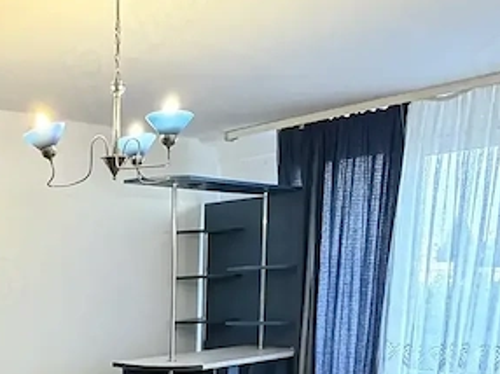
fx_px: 707
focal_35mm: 49
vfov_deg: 26.8
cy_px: 428
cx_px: 40
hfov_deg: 36.3
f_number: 2.2
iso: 250
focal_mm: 2.22
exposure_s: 1/50
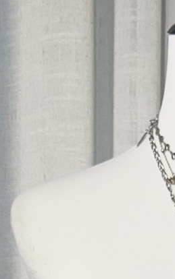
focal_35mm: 116
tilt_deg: -5.6
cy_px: 486
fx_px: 885
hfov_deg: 11.1
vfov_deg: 15.6
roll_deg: -2.0
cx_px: 218
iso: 64
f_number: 1.78
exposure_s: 1/341
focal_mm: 6.76
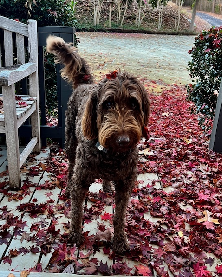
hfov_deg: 43.4
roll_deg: -4.3
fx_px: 279
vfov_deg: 52.8
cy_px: 138
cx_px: 117
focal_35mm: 34
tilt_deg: -22.8
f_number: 1.5
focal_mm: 5.7
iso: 125
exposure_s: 1/60
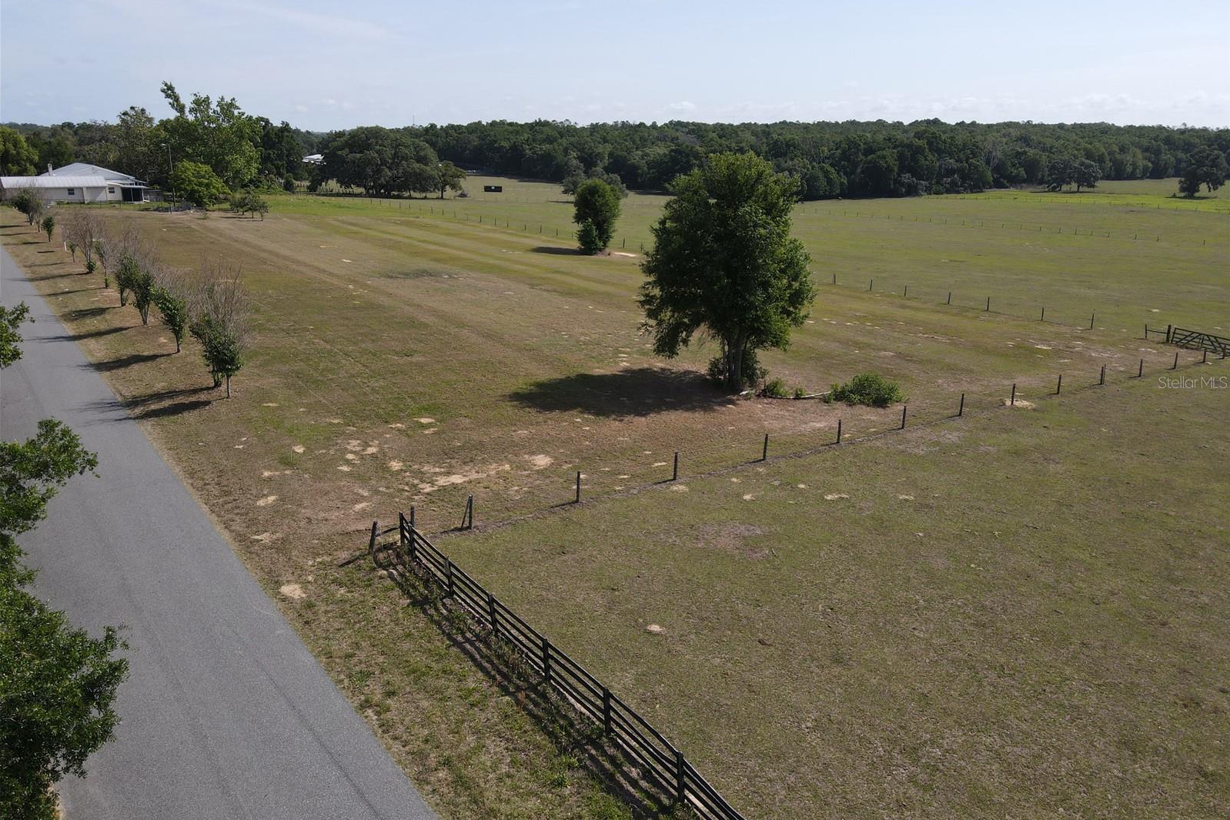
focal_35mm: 25
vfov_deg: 51.2
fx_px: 854
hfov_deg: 71.5
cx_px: 615
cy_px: 382
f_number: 2.8
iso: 100
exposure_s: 1/640
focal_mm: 4.5
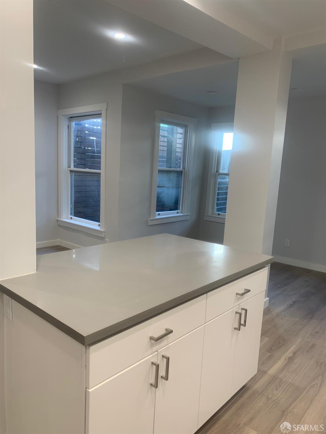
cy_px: 217
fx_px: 326
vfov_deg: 67.3
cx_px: 163
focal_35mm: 26
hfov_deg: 53.1
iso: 64
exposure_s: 1/60
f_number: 1.8
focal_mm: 4.25
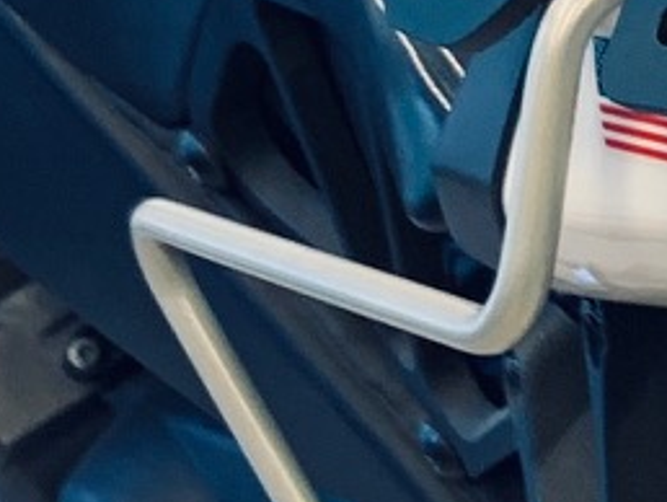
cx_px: 1435
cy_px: 427
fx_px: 3915
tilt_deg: -37.5
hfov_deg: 9.0
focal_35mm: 203
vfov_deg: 7.3
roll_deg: +1.0
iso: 100
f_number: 1.8
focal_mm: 4.25
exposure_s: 1/50
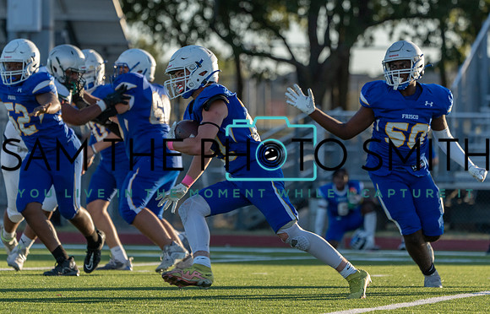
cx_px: 272
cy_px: 156
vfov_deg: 4.0
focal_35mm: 331
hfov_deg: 6.3
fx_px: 4447
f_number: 5.6
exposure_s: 1/1250
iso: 400
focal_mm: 274
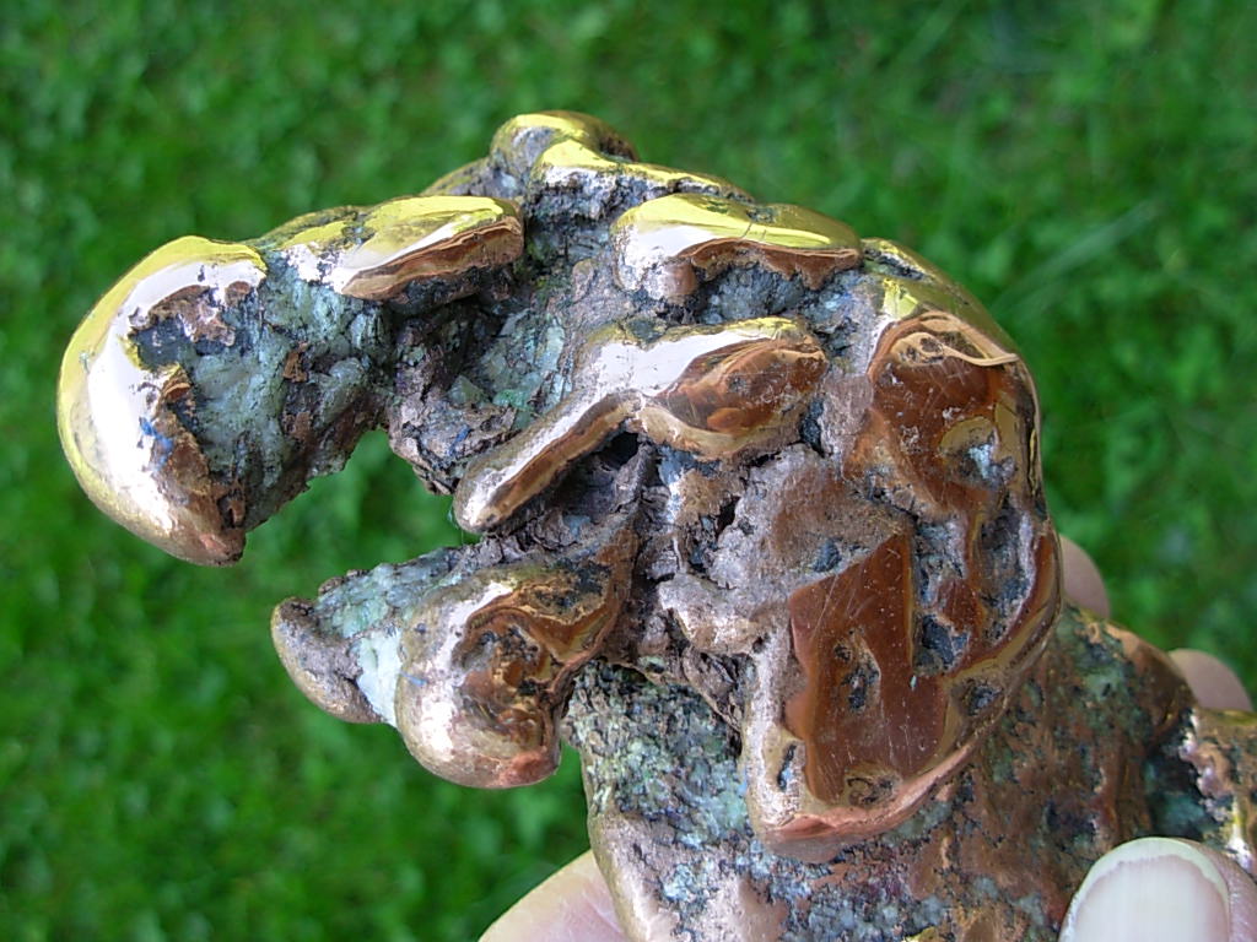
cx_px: 628
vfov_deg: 37.7
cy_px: 471
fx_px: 1380
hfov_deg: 49.0
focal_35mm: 38
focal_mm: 6.3
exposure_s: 1/71.8
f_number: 2.9
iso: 50
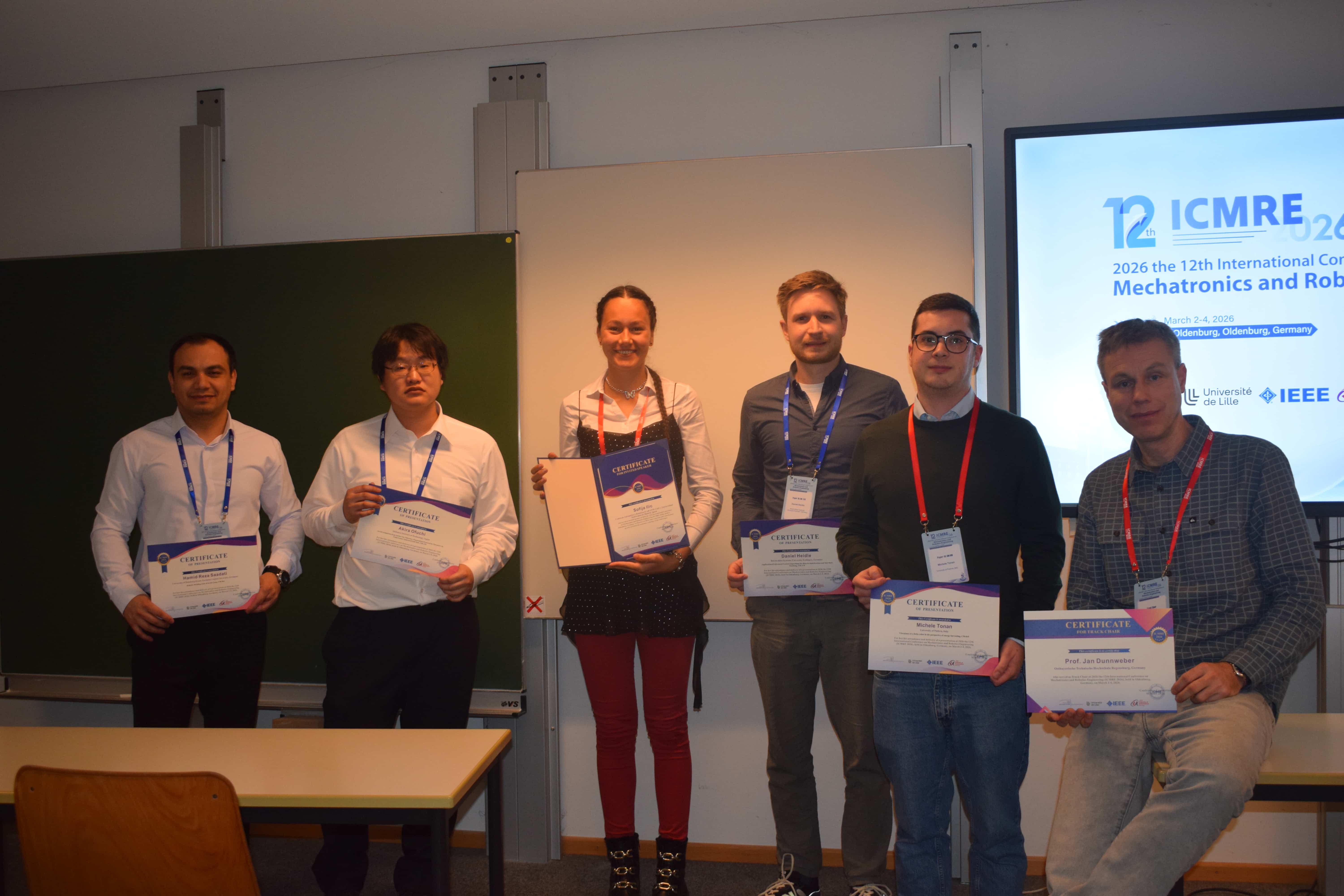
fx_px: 1400
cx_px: 672
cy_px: 448
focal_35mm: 38
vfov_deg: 35.5
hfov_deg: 51.3
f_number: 5
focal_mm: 25
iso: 800
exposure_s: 1/100
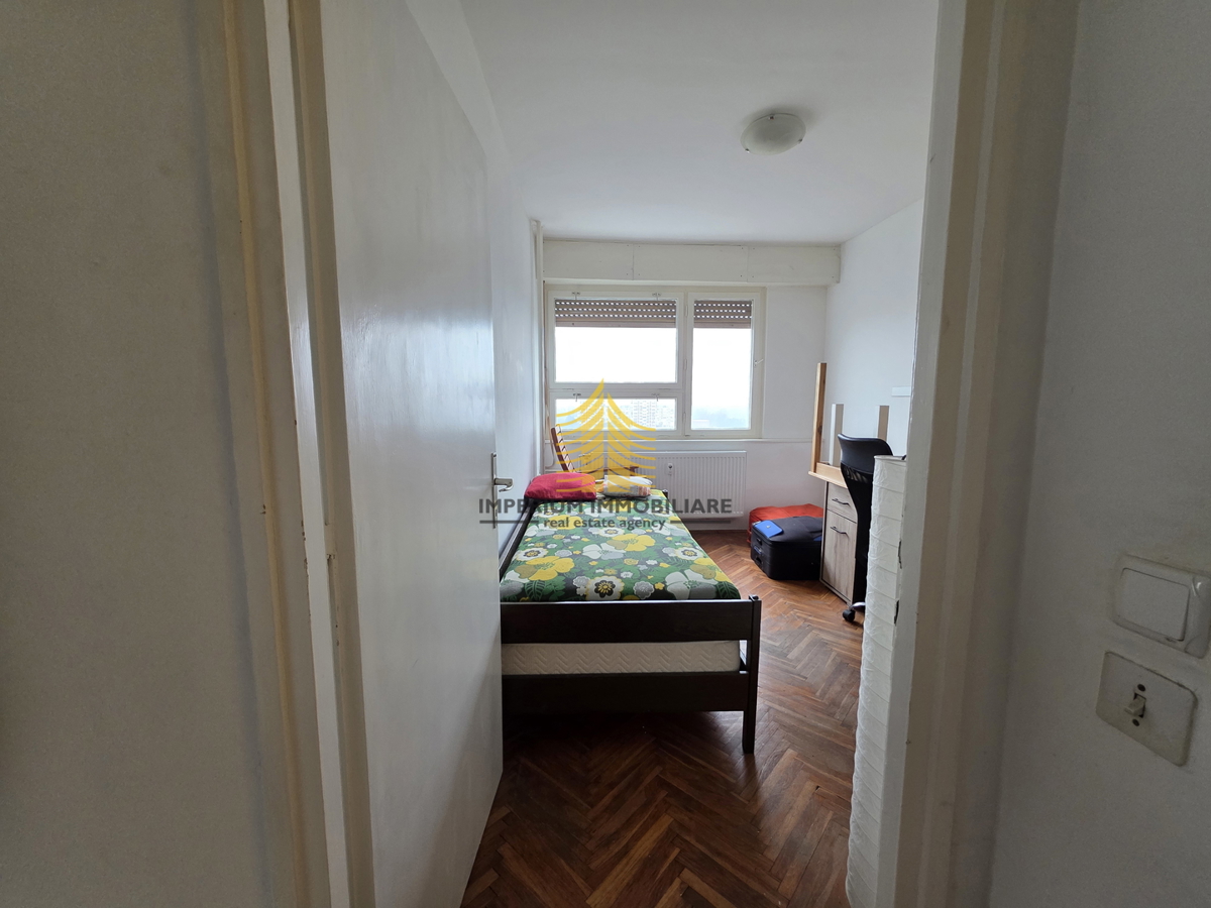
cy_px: 454
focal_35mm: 13
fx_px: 455
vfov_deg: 89.9
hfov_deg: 106.2
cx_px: 606
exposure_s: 1/100
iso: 200
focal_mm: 2.2
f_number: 1.9
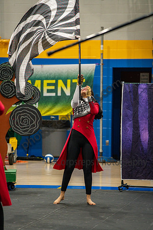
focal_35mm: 185
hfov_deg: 7.4
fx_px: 1179
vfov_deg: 11.1
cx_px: 76
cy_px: 115
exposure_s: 1/500
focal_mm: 185
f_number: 4
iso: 5000
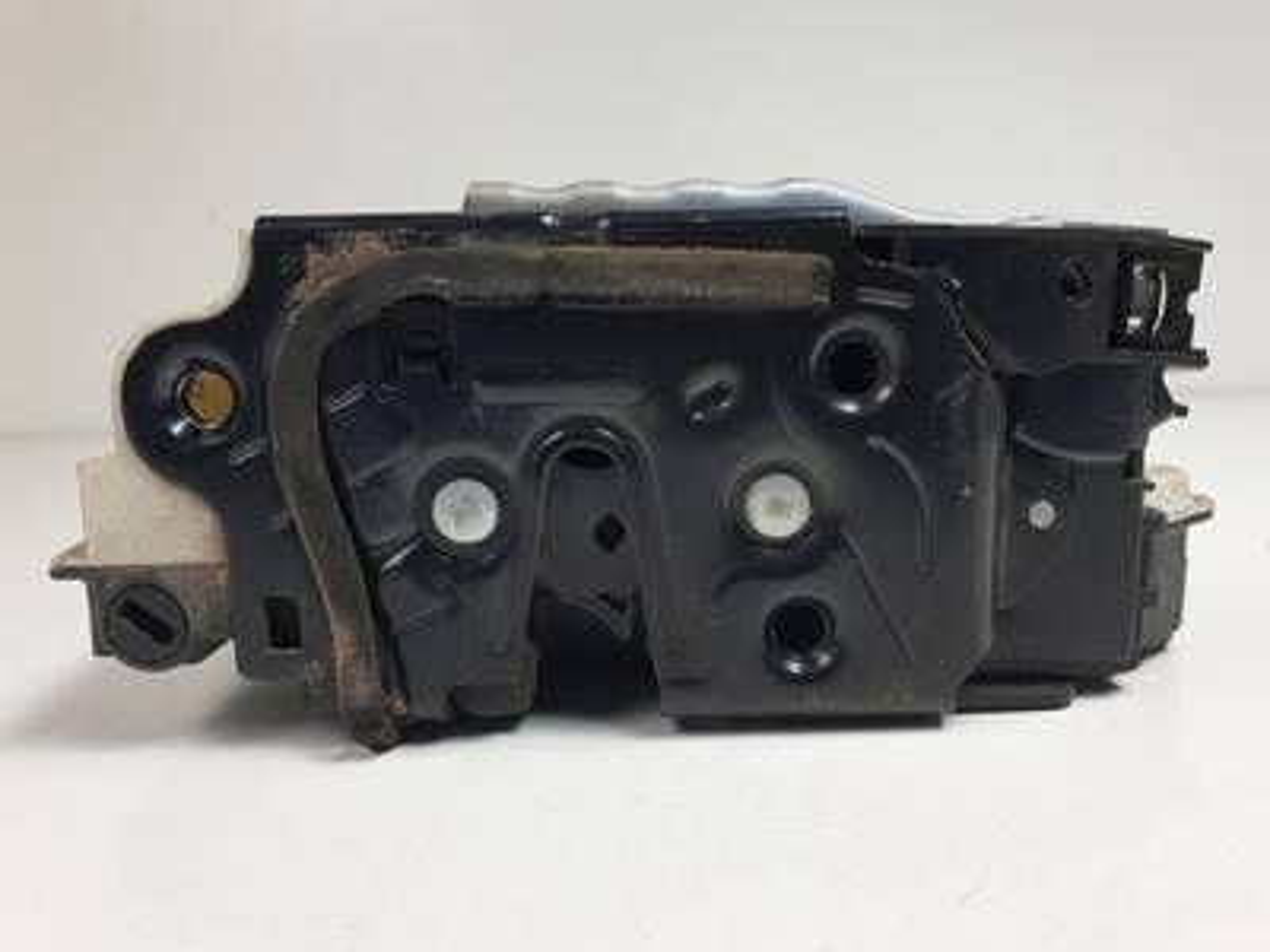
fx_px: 954
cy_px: 476
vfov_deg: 53.1
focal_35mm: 26
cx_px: 635
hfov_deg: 67.3
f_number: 2.4
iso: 50
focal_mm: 4.3
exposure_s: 1/115
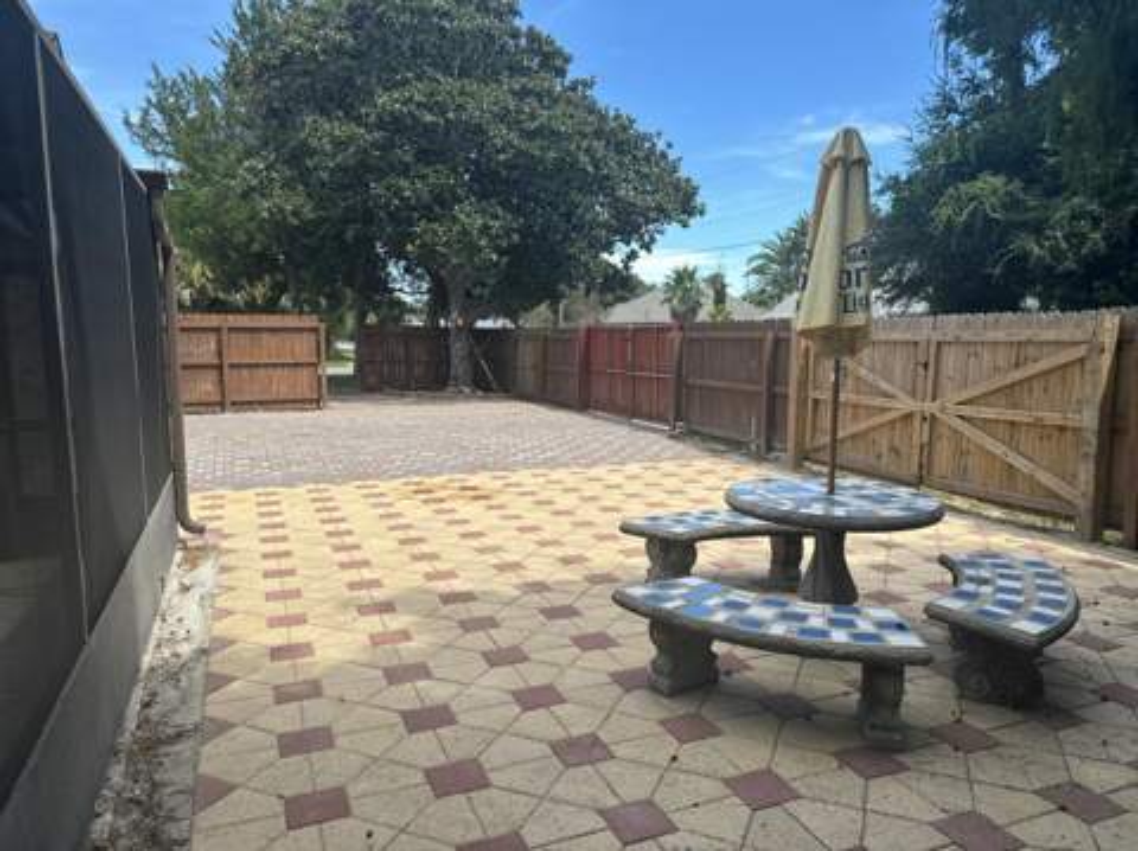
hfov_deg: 71.7
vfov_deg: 56.7
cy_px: 426
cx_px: 569
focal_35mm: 24
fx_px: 788
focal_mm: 6.76
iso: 80
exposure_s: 1/2252
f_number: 1.78
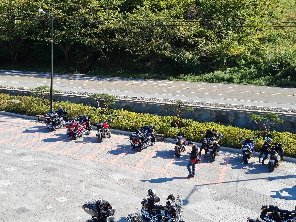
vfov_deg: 33.4
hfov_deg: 43.6
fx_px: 368
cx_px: 117
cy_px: 141
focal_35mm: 43
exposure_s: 1/1866
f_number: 1.8
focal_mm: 5.4
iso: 50
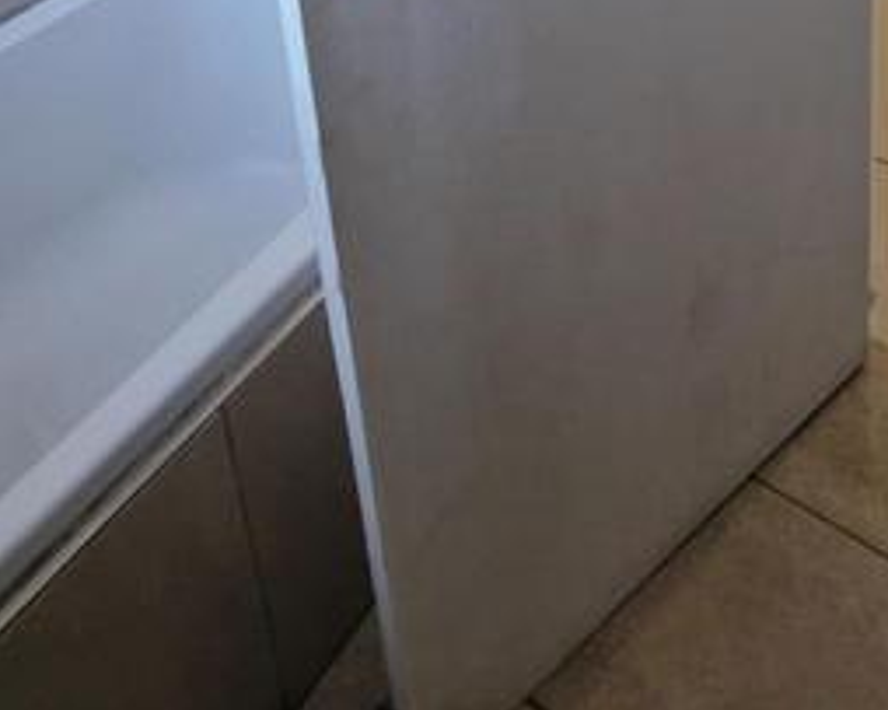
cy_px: -332
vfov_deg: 27.2
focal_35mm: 40
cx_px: 444
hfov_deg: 45.8
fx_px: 1051
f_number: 2.2
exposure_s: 1/50
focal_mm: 1.74
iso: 250
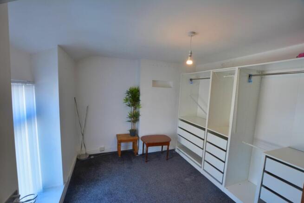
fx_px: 127
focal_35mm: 15
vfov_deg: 77.4
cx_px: 152
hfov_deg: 100.4
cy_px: 102
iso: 400
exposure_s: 1/60
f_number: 7.1
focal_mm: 10
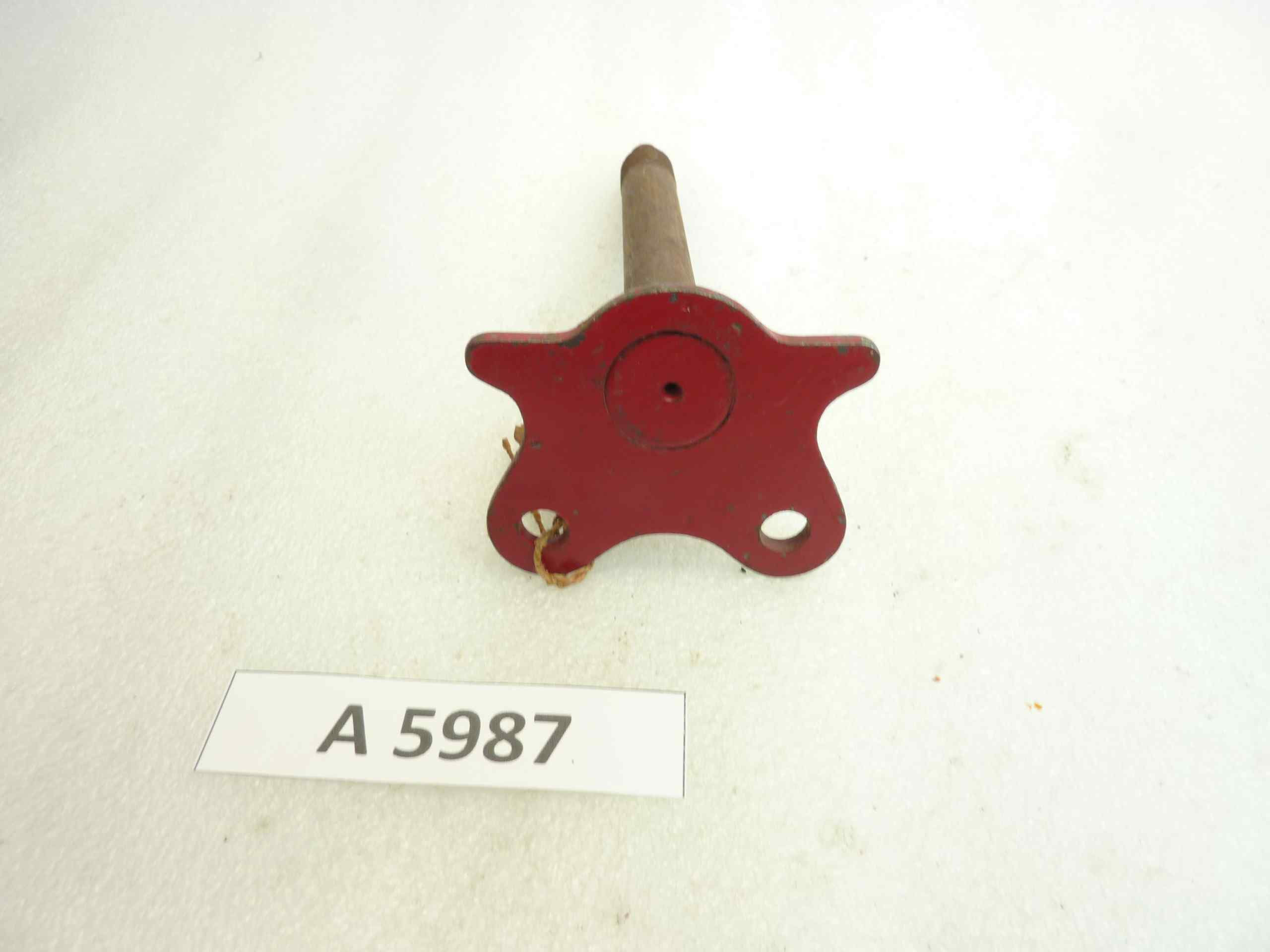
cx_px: 635
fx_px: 917
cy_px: 476
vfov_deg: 54.9
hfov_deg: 69.4
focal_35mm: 25
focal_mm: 4.1
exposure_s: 1/15
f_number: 3.3
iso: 80
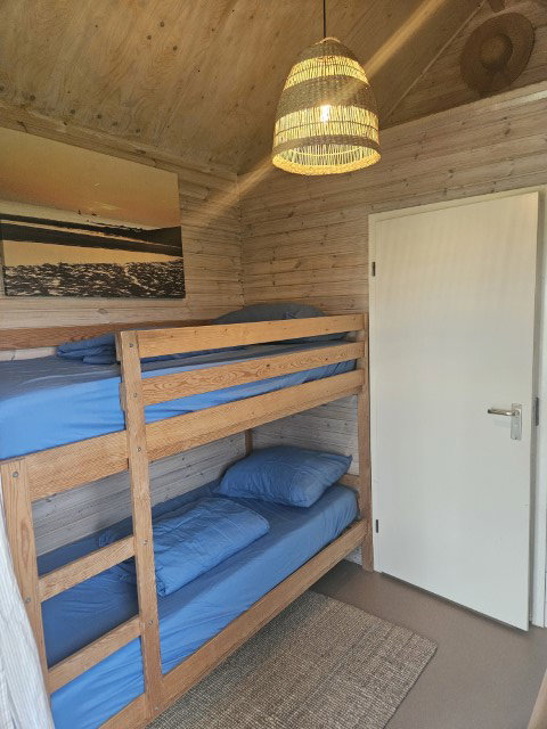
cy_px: 364
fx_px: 485
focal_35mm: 23
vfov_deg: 73.9
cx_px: 274
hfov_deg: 58.9
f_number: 1.8
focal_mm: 5.4
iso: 640
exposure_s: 1/100
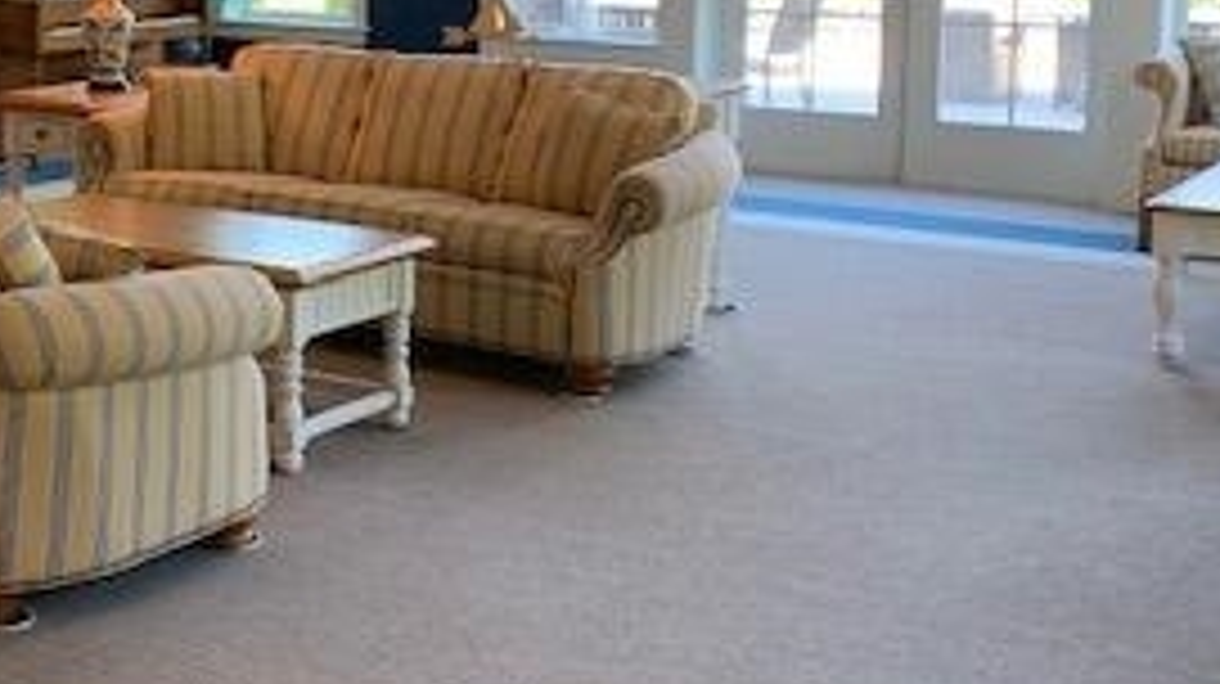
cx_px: 36
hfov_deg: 29.6
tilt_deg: -4.6
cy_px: 99
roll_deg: +0.1
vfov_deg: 17.7
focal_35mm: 67
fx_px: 2166
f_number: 1.8
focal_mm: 4.25
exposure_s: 1/60
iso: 125
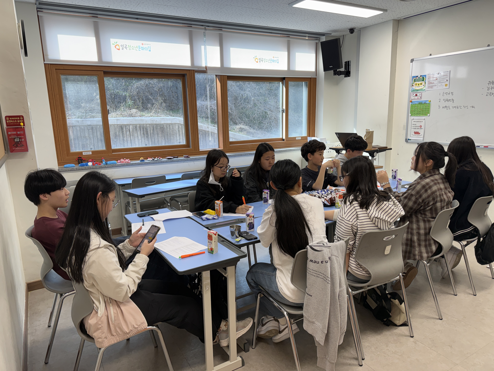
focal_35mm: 24
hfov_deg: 71.6
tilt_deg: -10.6
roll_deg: +1.3
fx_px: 343
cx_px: 247
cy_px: 186
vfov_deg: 56.8
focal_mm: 6.76
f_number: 1.78
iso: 64
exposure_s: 1/120
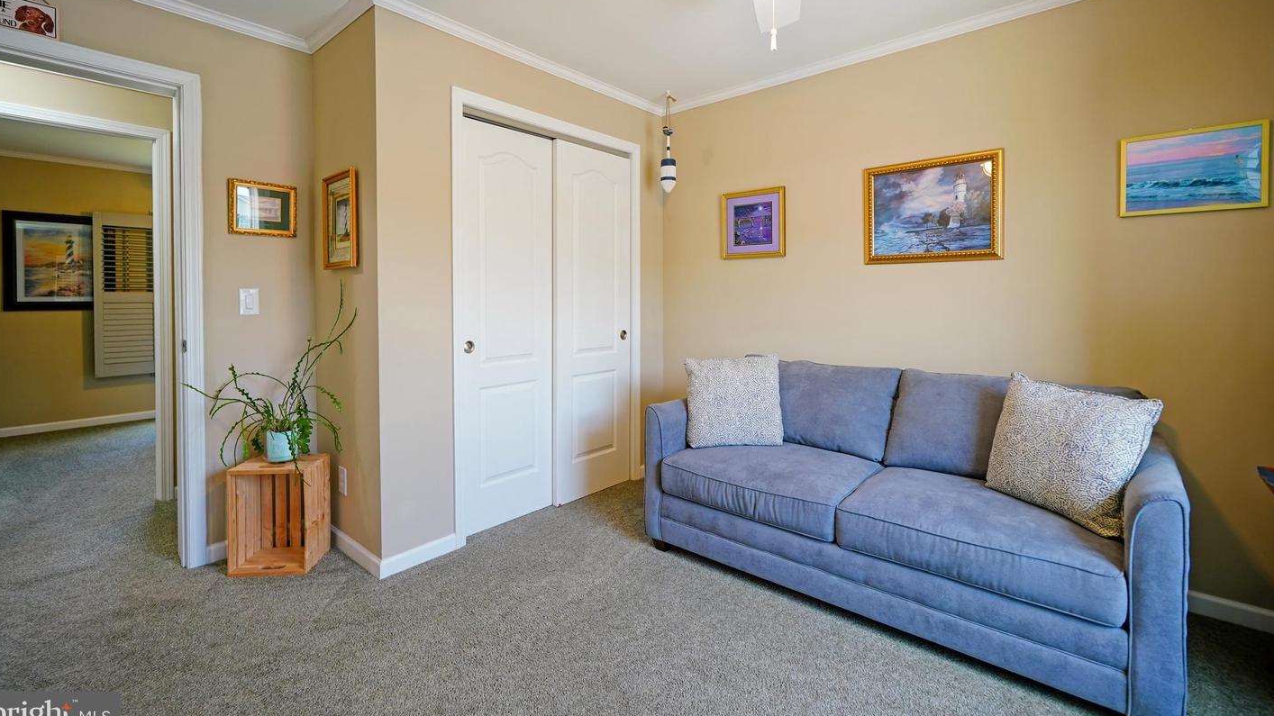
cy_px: 305
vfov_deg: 66.7
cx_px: 628
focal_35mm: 16
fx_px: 540
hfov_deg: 99.4
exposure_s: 1/30
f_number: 2.8
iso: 320
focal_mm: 10
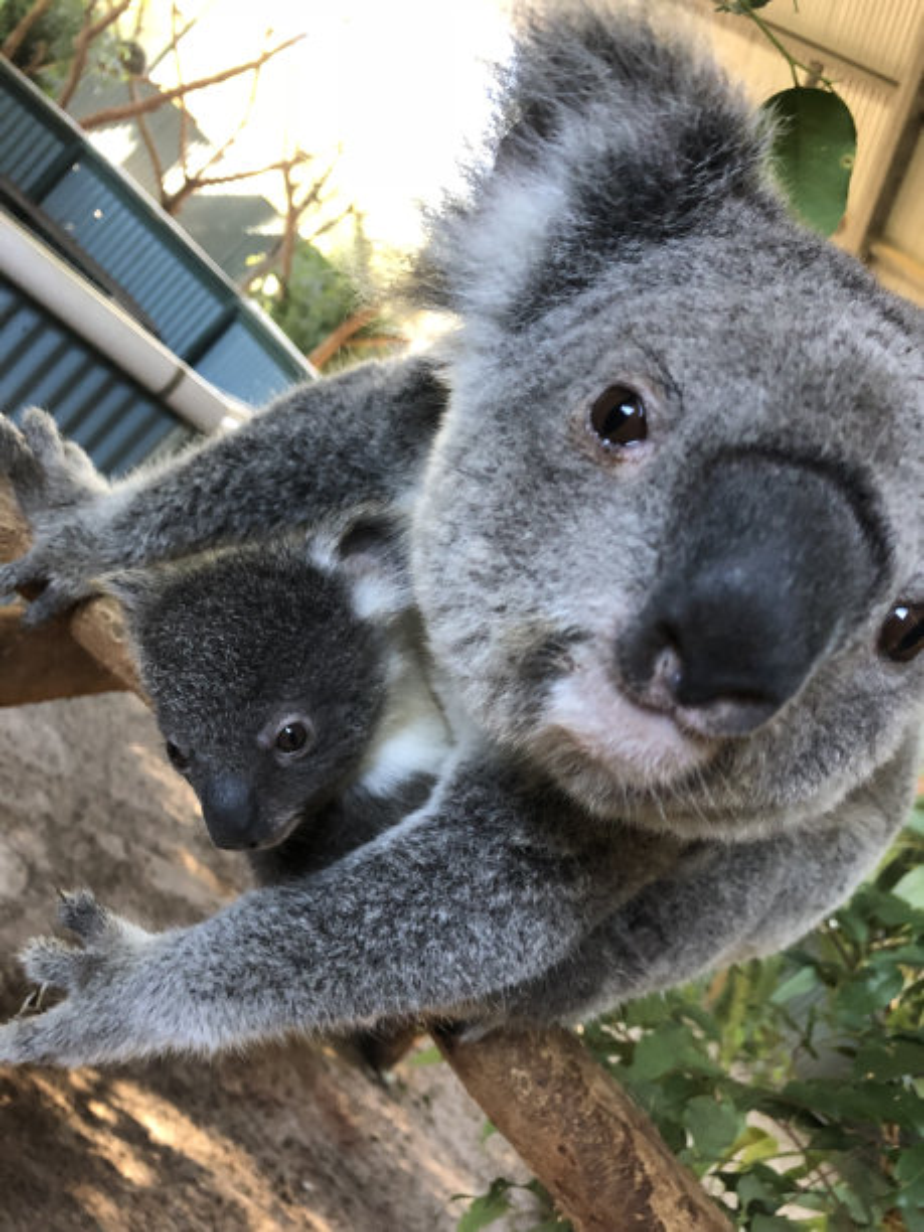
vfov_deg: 63.4
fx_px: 997
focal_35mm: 28
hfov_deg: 49.7
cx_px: 462
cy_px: 616
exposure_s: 1/60
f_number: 1.8
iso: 320
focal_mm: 3.99
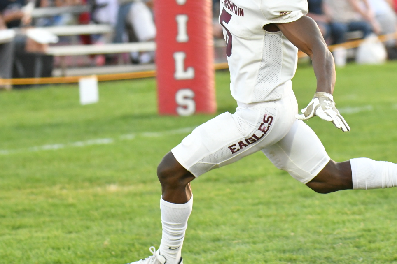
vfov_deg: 3.5
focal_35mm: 391
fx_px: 4308
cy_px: 48
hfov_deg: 5.3
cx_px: 247
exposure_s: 1/1000
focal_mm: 155
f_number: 2.8
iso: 1600
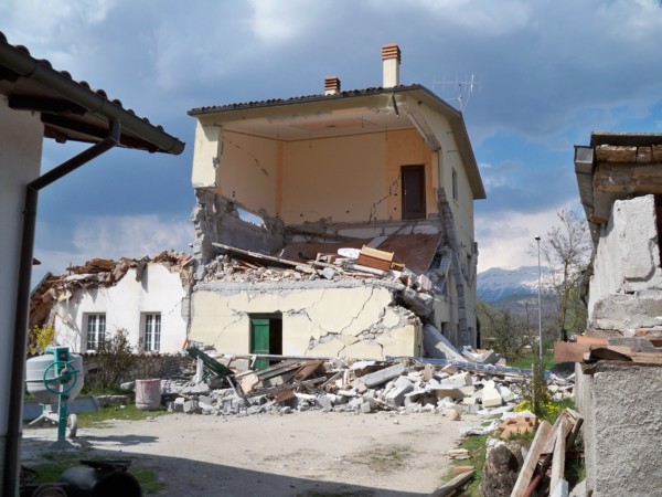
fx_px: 669
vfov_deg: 40.7
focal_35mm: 35
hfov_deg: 52.6
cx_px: 331
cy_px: 248
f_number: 4.7
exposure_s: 1/640
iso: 64
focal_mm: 6.3
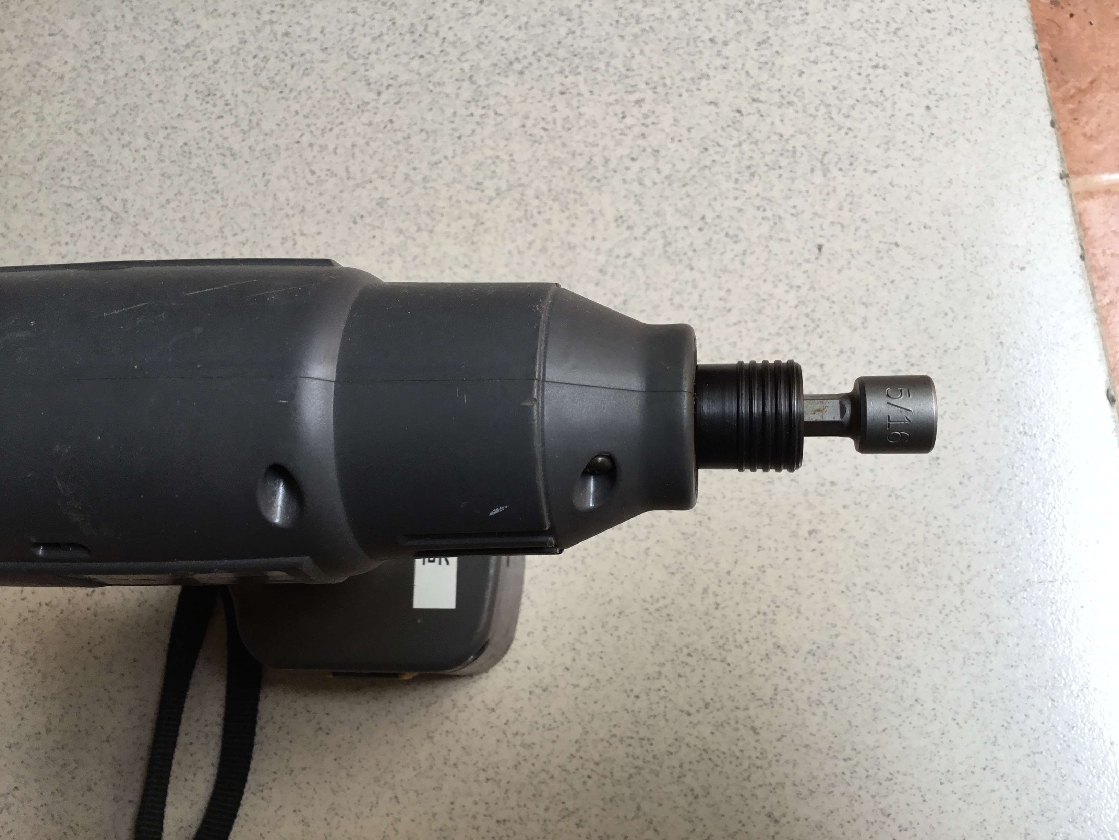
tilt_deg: -75.4
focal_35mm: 31
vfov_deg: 45.4
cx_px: 560
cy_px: 420
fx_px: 1002
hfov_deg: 58.4
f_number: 2.4
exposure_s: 1/50
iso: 32
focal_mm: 3.3
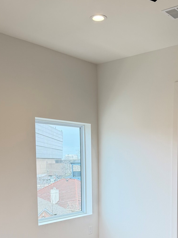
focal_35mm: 49
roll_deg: +0.6
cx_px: 92
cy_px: 188
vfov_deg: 37.6
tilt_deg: -5.3
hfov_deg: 29.7
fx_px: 336
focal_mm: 6.76
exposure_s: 1/150
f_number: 1.78
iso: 80
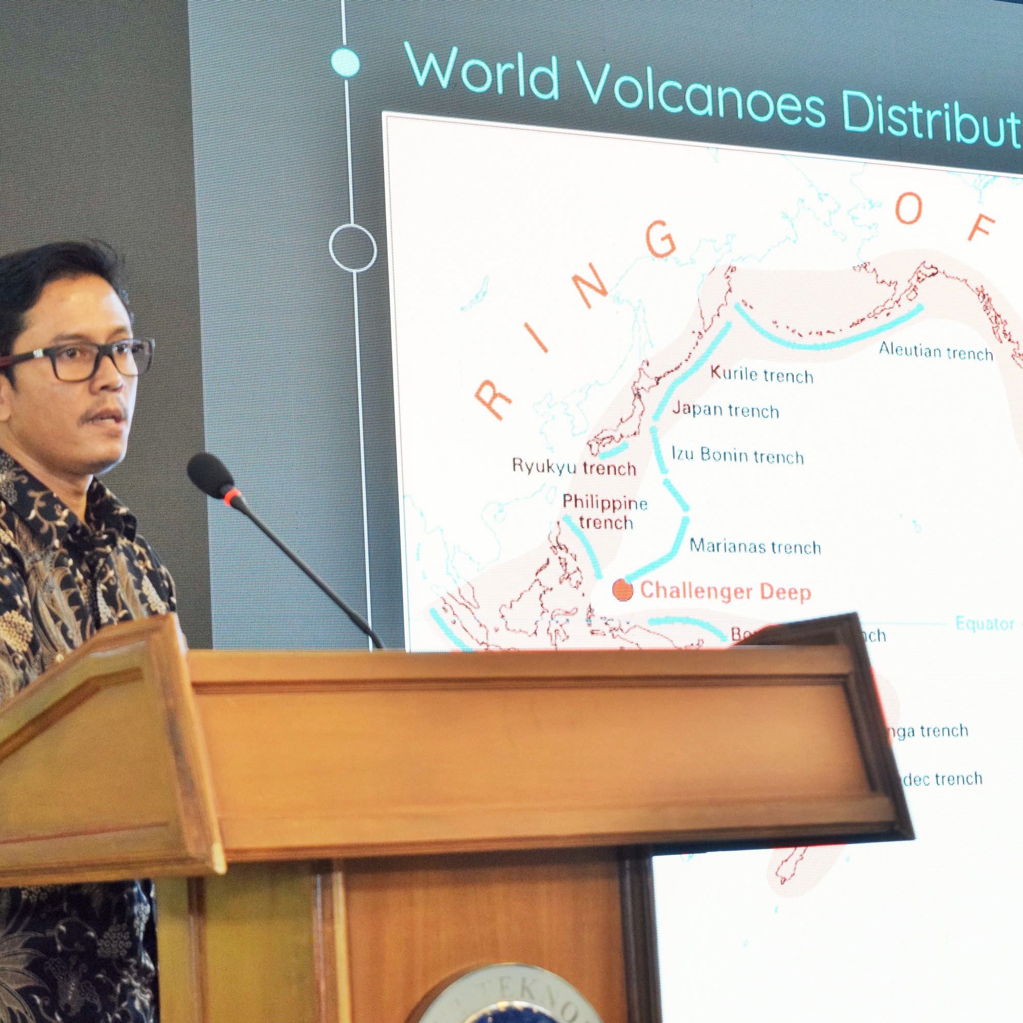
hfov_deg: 18.8
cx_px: 310
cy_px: 512
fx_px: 3076
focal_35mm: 92
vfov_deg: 18.9
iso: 1600
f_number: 5.6
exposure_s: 1/100
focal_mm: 48
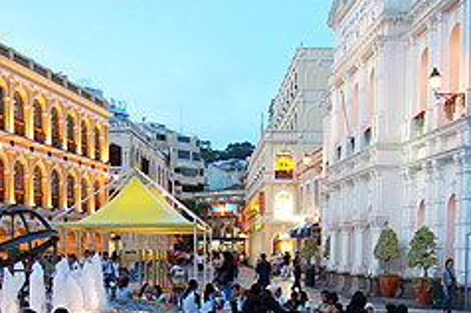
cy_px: 293
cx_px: 206
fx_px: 666
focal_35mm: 51
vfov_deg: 25.4
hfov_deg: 38.9
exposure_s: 1/40
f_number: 3.5
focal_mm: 18
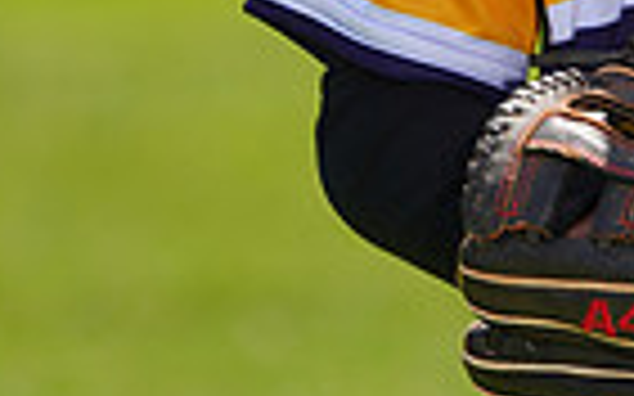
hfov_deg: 2.2
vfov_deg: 1.4
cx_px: 767
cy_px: -220
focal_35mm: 958
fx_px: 16546
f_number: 8
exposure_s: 1/250
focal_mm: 229
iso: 100
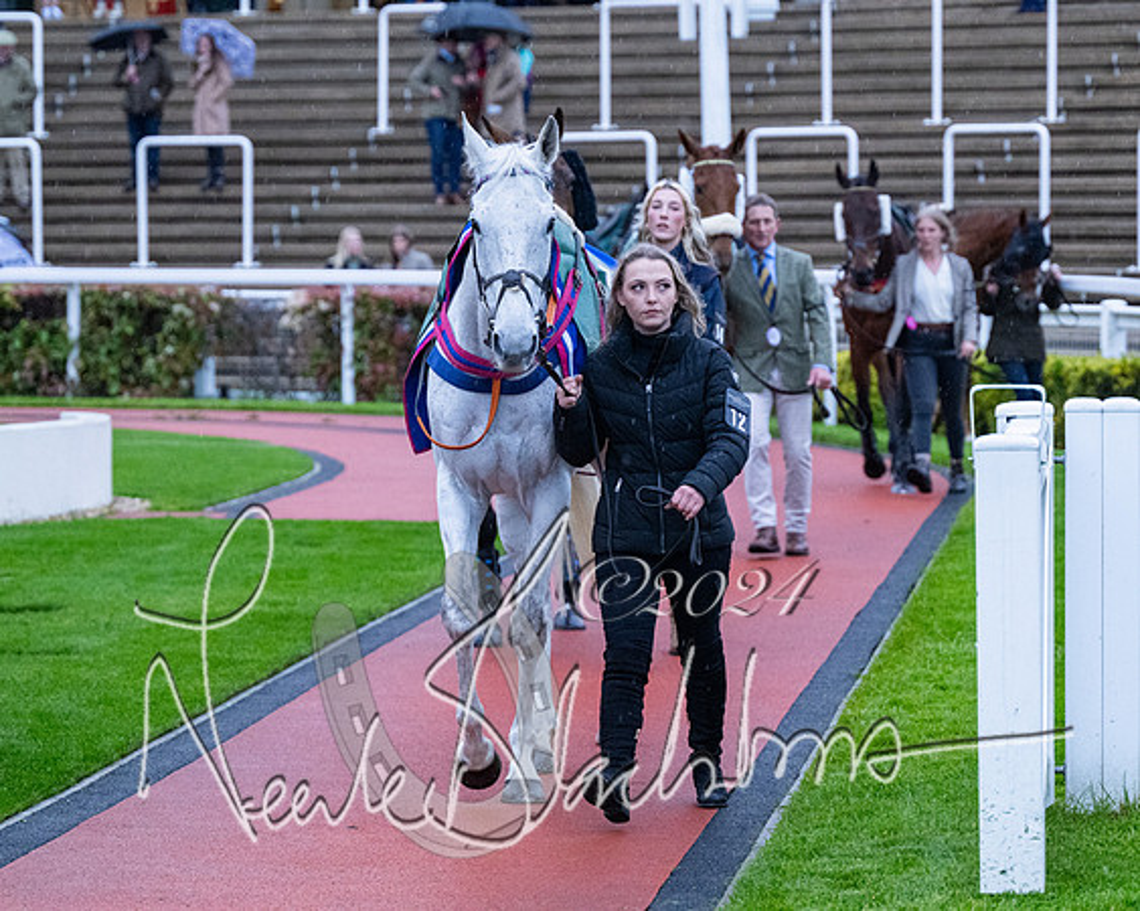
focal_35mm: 153
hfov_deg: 12.6
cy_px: 373
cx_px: 634
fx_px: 5163
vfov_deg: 10.1
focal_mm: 115
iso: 3200
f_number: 4
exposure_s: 1/500
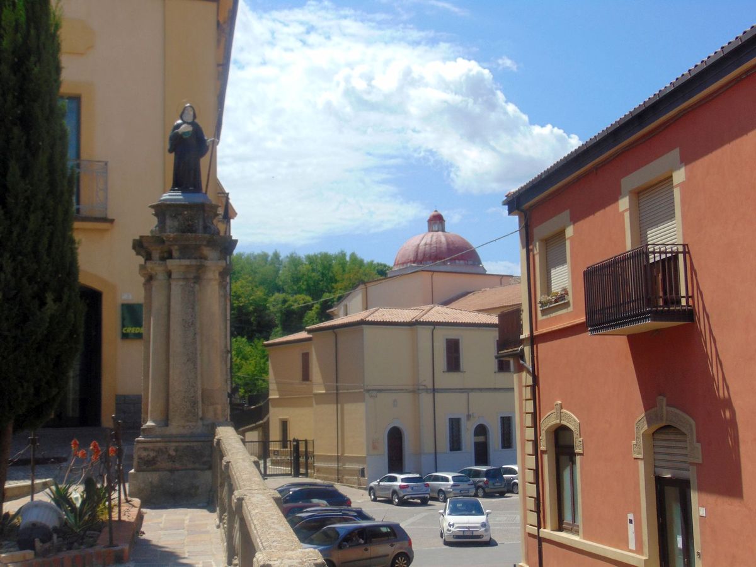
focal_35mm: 50
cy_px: 284
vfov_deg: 29.1
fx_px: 1092
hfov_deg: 38.2
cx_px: 378
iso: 80
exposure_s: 1/320
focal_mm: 9
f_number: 9
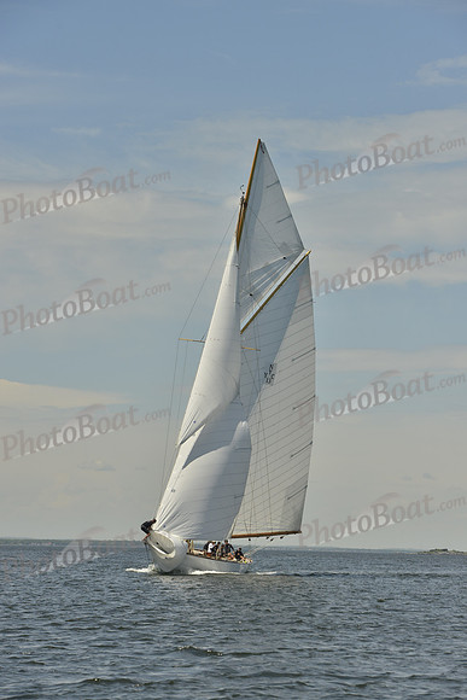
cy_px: 350
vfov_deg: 16.8
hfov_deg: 11.2
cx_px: 234
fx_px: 2372
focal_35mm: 122
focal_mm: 122
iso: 280
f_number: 10
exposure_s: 1/1600
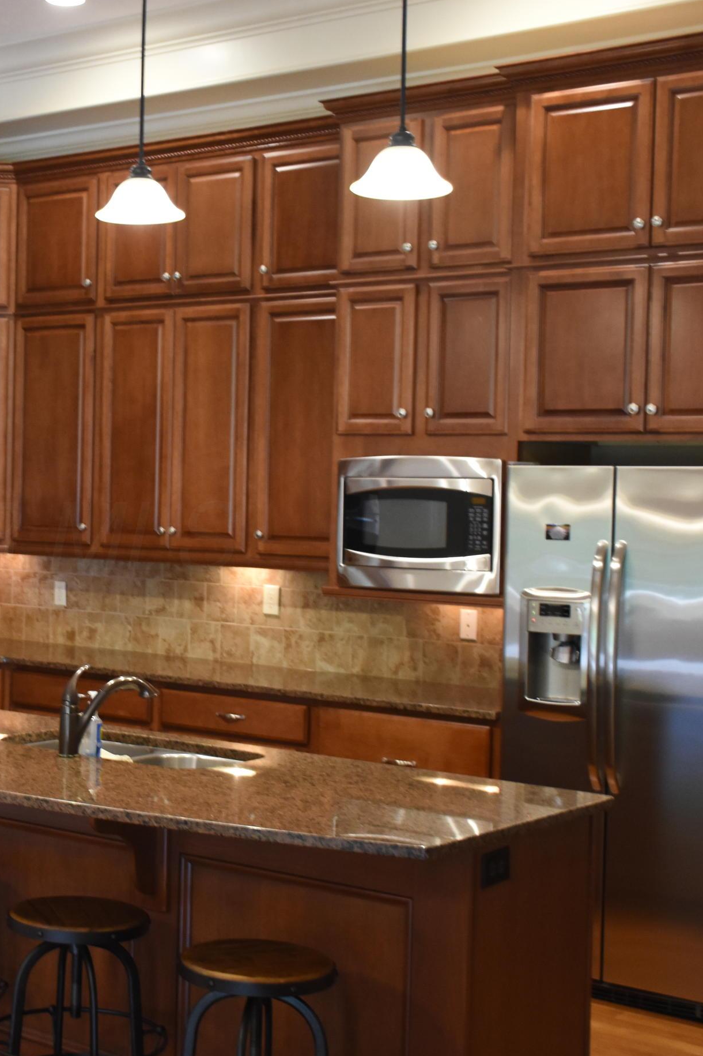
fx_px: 1729
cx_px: 66
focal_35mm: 59
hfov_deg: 22.4
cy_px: 536
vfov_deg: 33.9
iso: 1250
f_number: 3.8
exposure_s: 1/40
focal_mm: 24
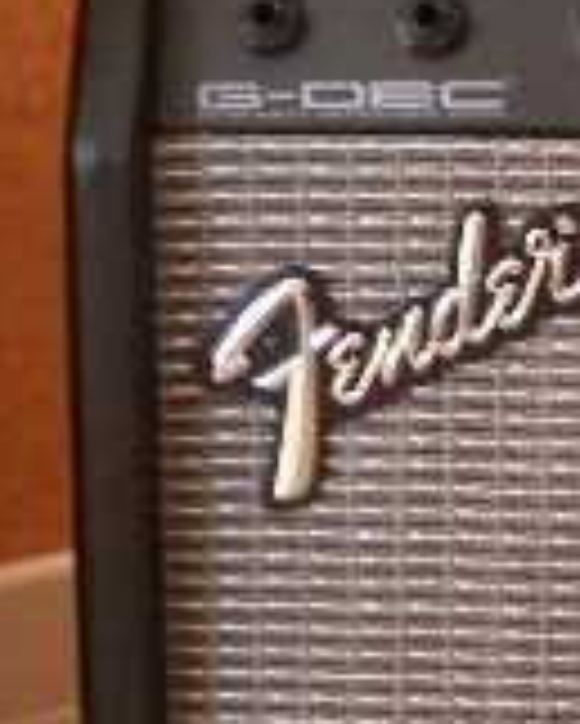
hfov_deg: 10.5
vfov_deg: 13.1
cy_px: 405
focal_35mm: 147
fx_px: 3151
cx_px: 454
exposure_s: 1/20
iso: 200
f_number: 3.3
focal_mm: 6.3
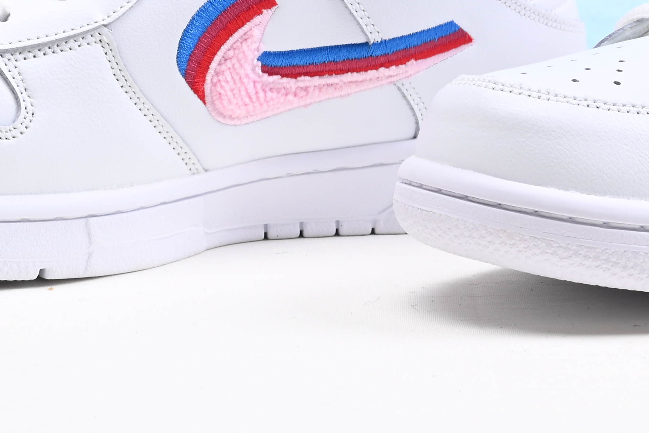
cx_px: 384
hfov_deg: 15.5
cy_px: -205
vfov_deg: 10.1
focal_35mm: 132
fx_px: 2381
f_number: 16
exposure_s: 1/2
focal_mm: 39
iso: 100
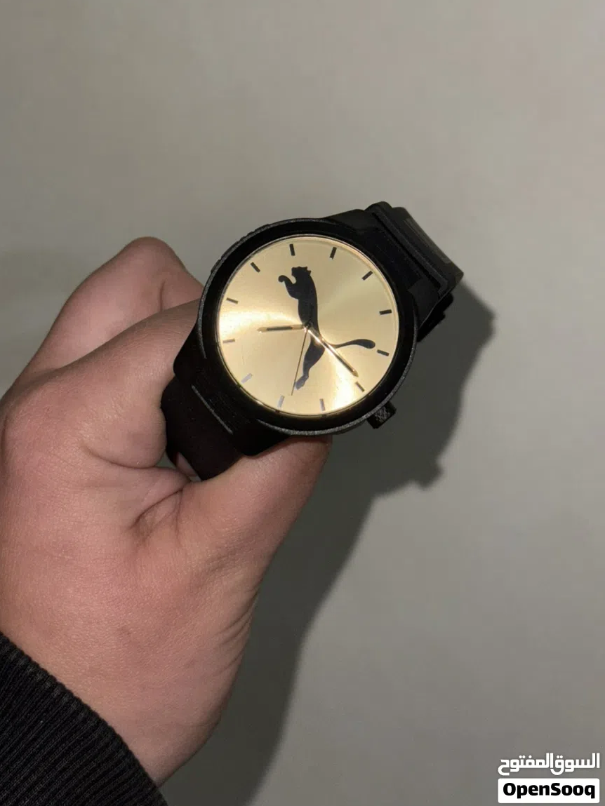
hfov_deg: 25.6
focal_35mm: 57
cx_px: 258
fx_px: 1328
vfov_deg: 33.7
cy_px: 341
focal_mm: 6.86
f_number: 1.78
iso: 50
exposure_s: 1/29
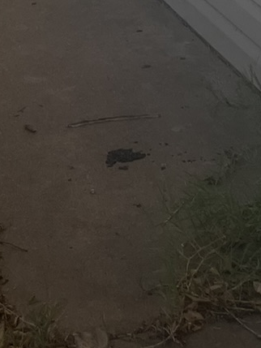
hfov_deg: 11.9
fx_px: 1246
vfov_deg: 13.8
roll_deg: +2.6
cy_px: -312
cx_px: 81
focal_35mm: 124
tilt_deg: -3.4
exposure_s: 1/3509
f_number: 1.6
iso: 32
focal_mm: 4.2
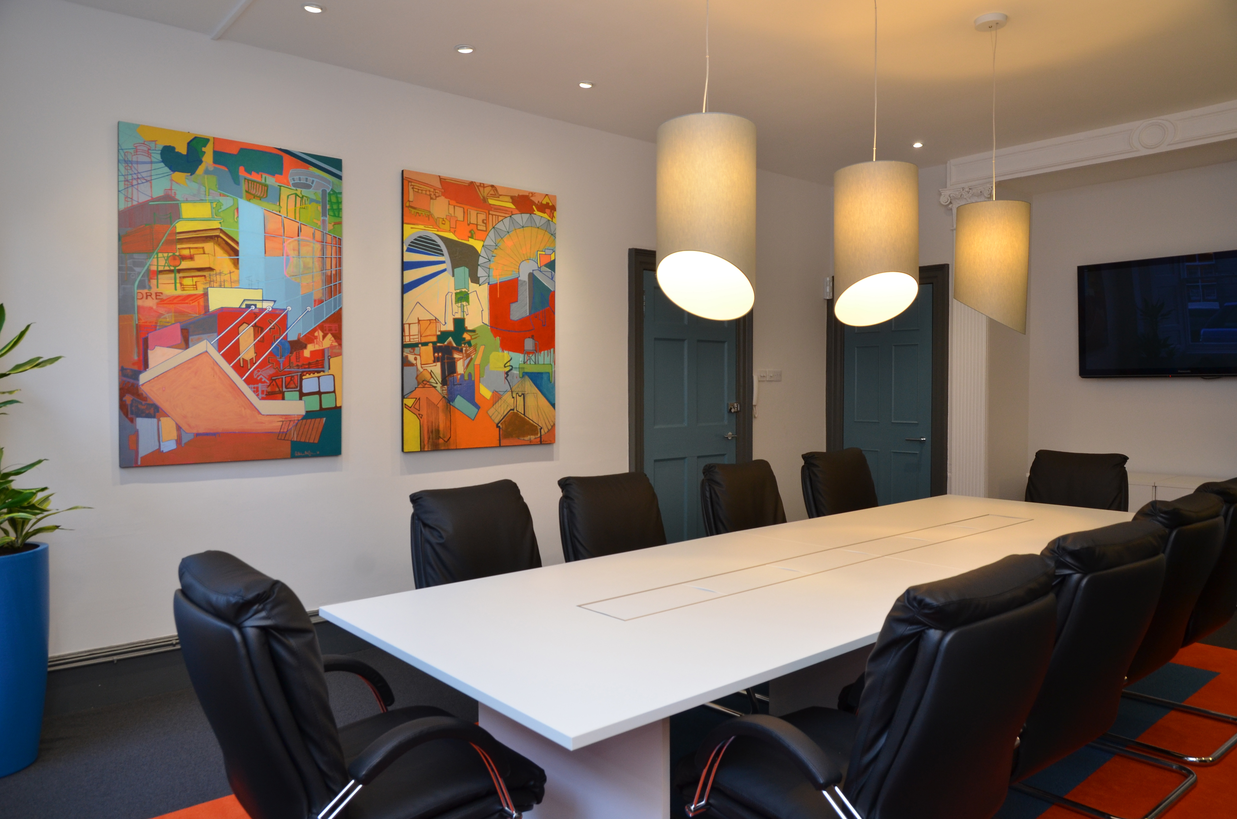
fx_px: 823
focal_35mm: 24
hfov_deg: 73.9
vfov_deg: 52.9
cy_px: 410
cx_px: 618
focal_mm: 16
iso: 400
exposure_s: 1/15
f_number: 7.1
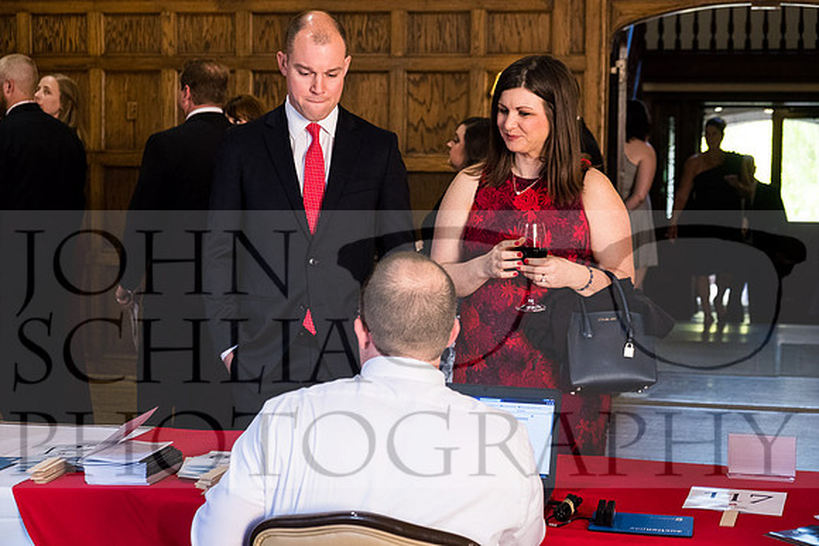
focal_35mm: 69
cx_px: 410
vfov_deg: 19.7
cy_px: 273
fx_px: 1570
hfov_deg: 29.2
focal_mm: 46.3
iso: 2000
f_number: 4
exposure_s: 1/100
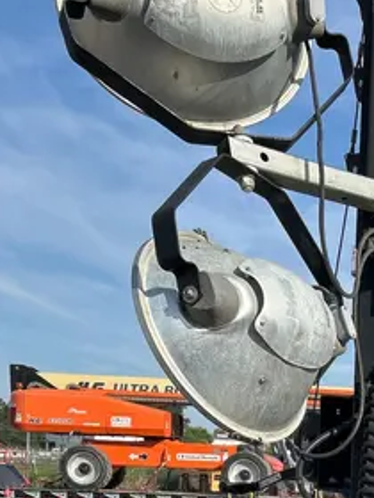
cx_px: 483
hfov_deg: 19.9
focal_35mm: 68
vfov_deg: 25.1
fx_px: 980
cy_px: 629
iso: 50
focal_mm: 5.7
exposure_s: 1/3968
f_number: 1.5
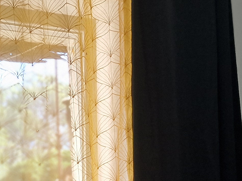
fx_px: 678
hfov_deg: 20.2
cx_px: 81
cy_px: 312
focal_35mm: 97
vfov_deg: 13.8
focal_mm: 6.4
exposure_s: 1/120
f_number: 1.8
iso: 50
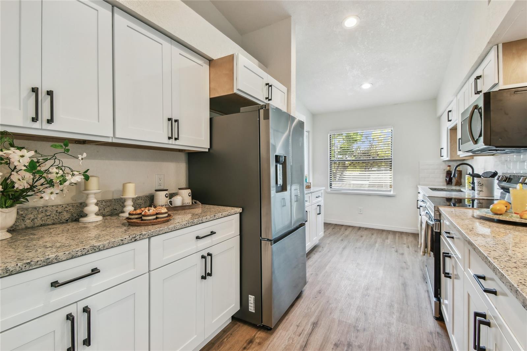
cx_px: 264
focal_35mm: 15
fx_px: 220
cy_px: 176
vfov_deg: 77.3
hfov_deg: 100.4
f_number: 7.1
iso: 100
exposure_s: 1/13
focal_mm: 10
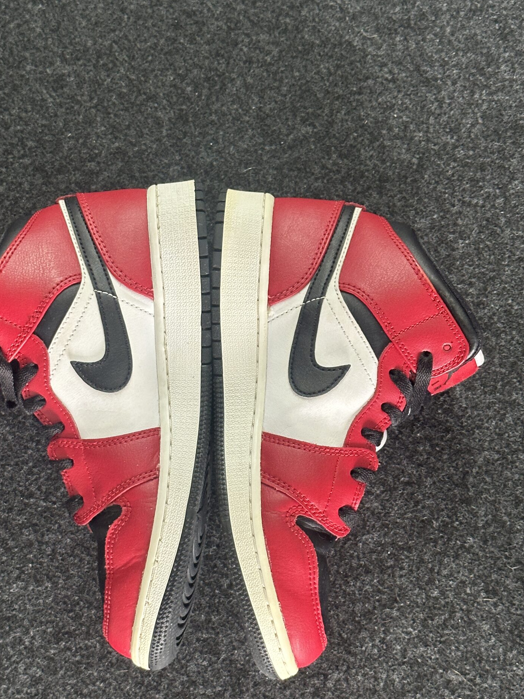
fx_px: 1332
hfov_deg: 22.2
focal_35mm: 66
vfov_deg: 29.4
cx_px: 218
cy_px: 396
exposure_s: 1/50
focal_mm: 6.86
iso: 250
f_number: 1.78
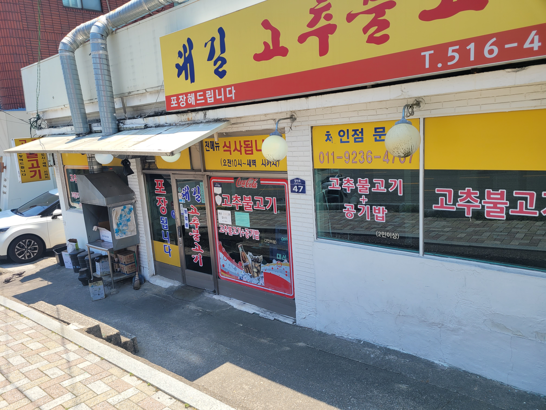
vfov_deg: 53.1
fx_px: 410
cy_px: 205
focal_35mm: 26
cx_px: 273
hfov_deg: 67.3
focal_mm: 5.4
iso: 40
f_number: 1.8
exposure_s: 1/1189
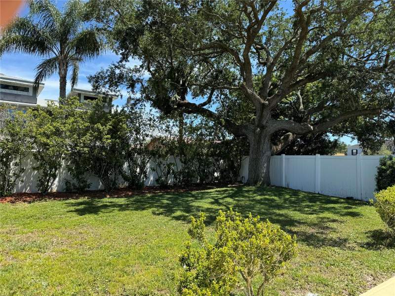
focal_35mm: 24
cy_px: 148
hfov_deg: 71.6
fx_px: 274
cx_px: 198
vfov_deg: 56.8
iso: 80
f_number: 1.78
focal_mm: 6.76
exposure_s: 1/1923
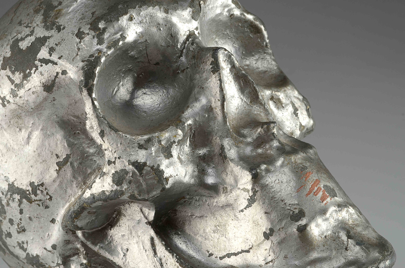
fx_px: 808
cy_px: 134
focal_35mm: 72
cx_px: 202
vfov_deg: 18.8
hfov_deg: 28.1
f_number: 18
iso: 100
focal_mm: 48
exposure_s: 1/80
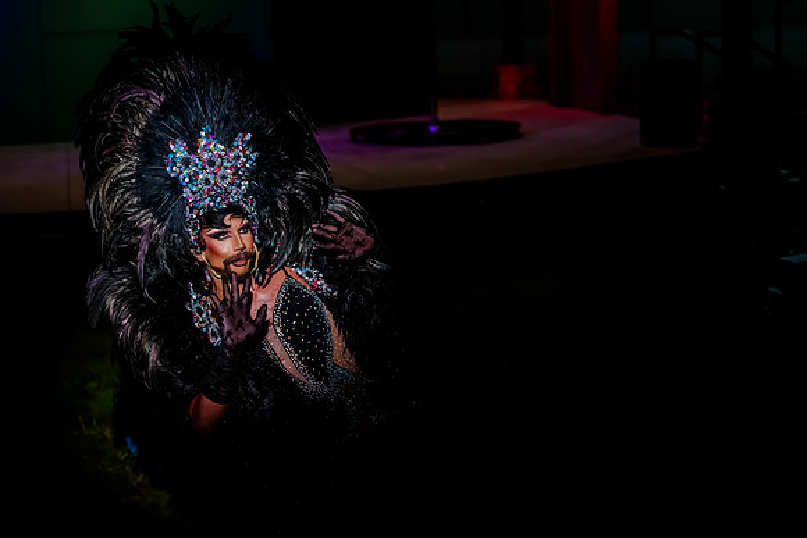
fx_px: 1622
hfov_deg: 27.9
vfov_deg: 18.9
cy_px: 266
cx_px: 413
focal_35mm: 72
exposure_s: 1/500
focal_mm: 70
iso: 2000
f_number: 3.5
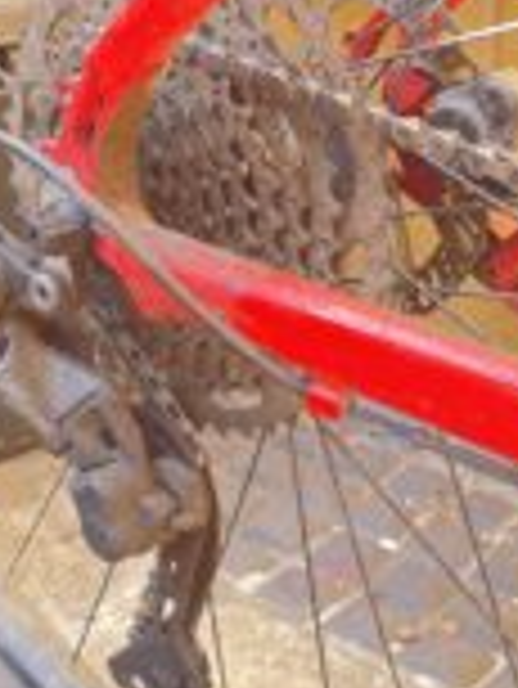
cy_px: 328
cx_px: 329
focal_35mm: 61
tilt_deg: -24.8
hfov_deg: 24.0
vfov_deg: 31.7
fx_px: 1215
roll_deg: +1.0
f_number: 1.6
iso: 125
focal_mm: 4.2
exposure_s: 1/121
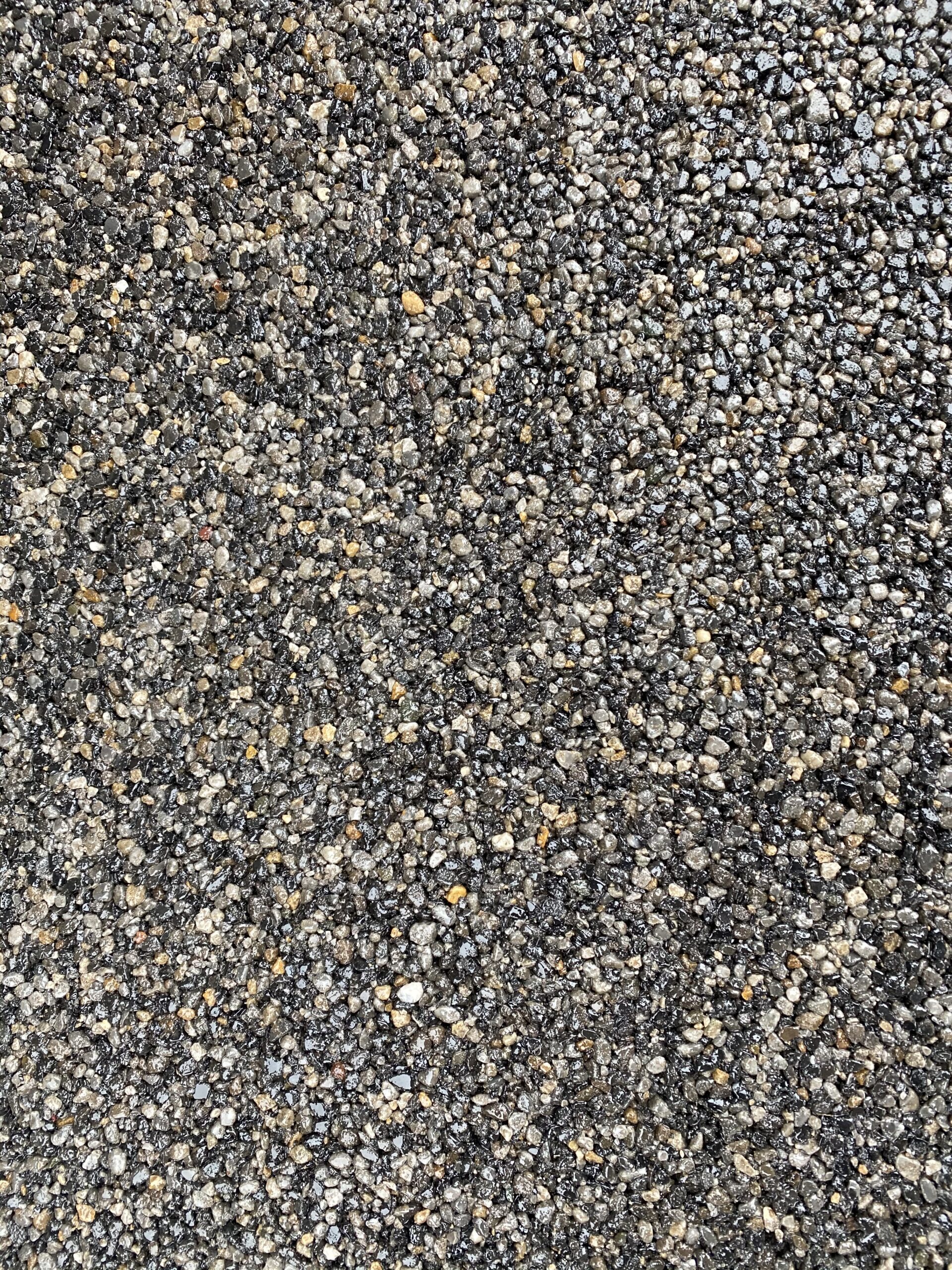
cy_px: 635
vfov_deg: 67.3
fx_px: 953
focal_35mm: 26
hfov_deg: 53.1
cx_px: 476
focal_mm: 4.25
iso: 80
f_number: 1.8
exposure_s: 1/121
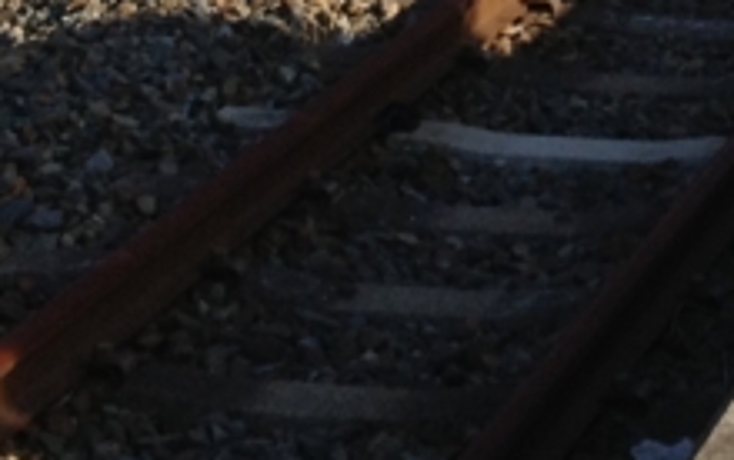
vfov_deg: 6.2
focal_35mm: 202
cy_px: -680
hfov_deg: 10.2
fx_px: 4045
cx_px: 911
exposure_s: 1/1004
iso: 50
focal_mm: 4.28
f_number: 2.4
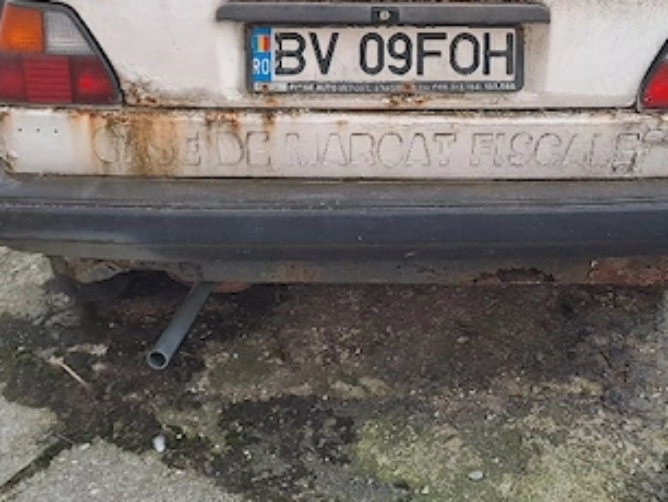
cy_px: 100
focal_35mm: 49
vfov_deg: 29.1
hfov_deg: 38.8
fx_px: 946
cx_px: 378
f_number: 1.8
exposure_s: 1/50
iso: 160
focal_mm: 4.65
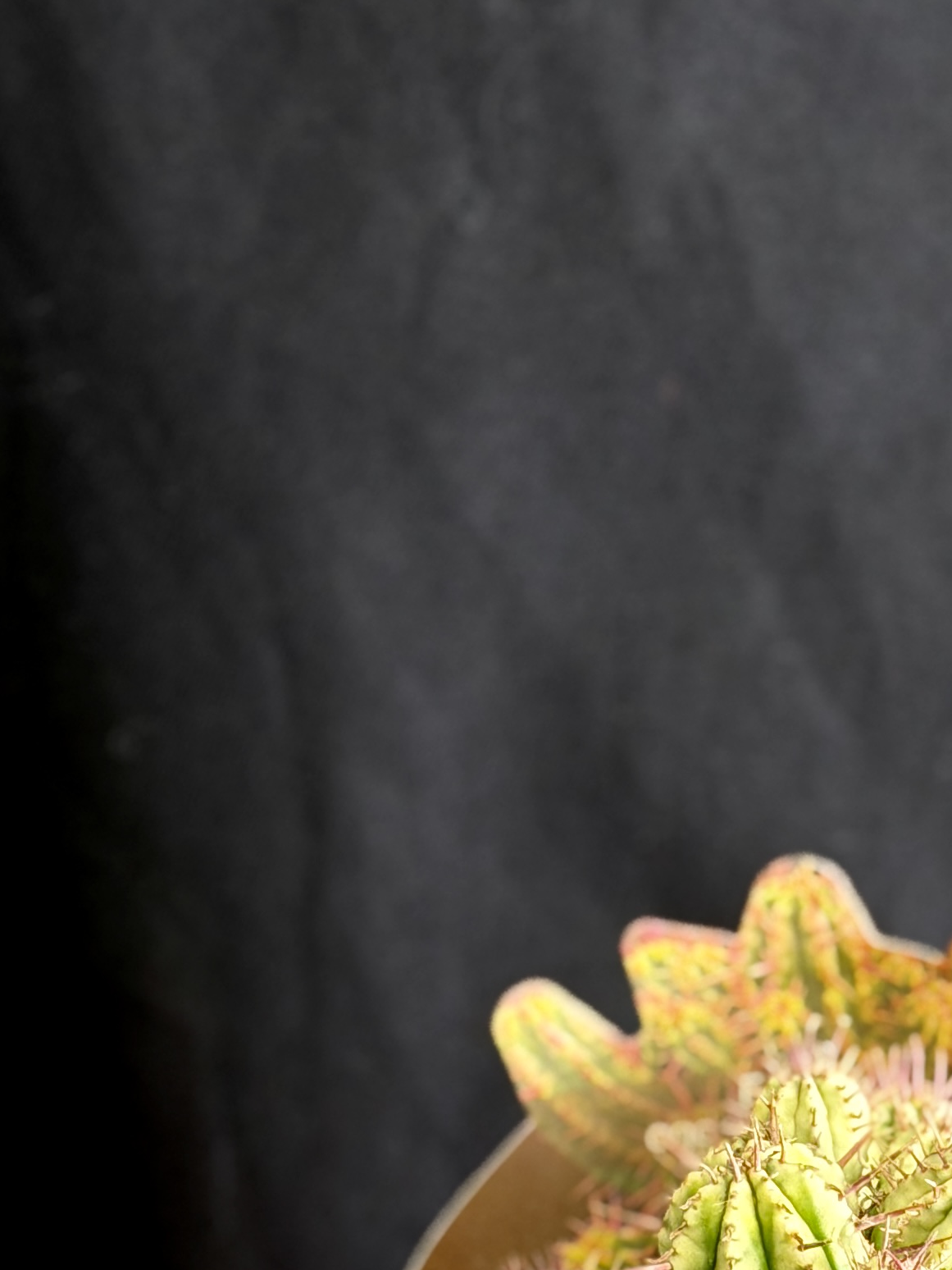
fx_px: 4584
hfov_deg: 11.8
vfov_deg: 15.5
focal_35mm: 125
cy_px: 1298
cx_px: 708
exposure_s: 1/115
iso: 100
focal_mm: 6.76
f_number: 1.78
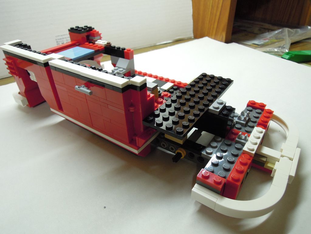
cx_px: 156
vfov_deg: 56.8
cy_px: 117
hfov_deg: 71.6
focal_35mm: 24
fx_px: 216
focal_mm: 4.3
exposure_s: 1/30
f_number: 2.8
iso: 280
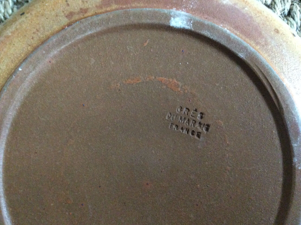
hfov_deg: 56.9
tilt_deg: -82.3
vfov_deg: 44.1
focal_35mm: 32
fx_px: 278
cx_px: 150
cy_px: 112
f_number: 2.4
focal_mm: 3.3
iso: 400
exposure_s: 1/17
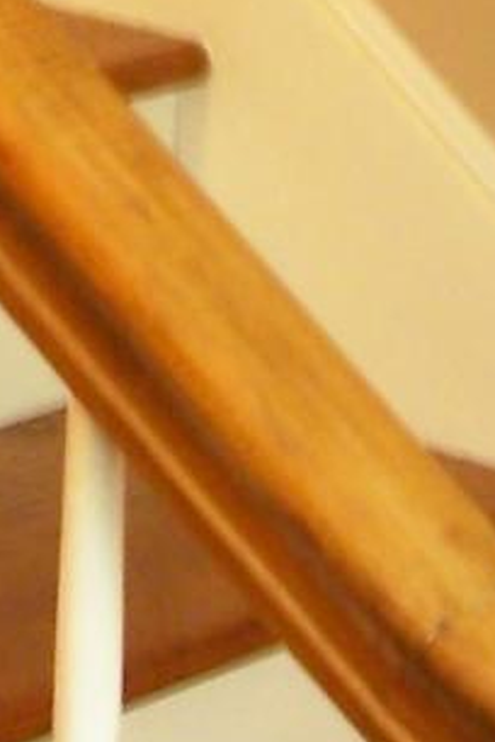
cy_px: -495
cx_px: 51
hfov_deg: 5.3
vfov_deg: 7.8
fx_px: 5321
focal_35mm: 258
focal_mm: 6.3
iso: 64
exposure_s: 1/2
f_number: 2.8
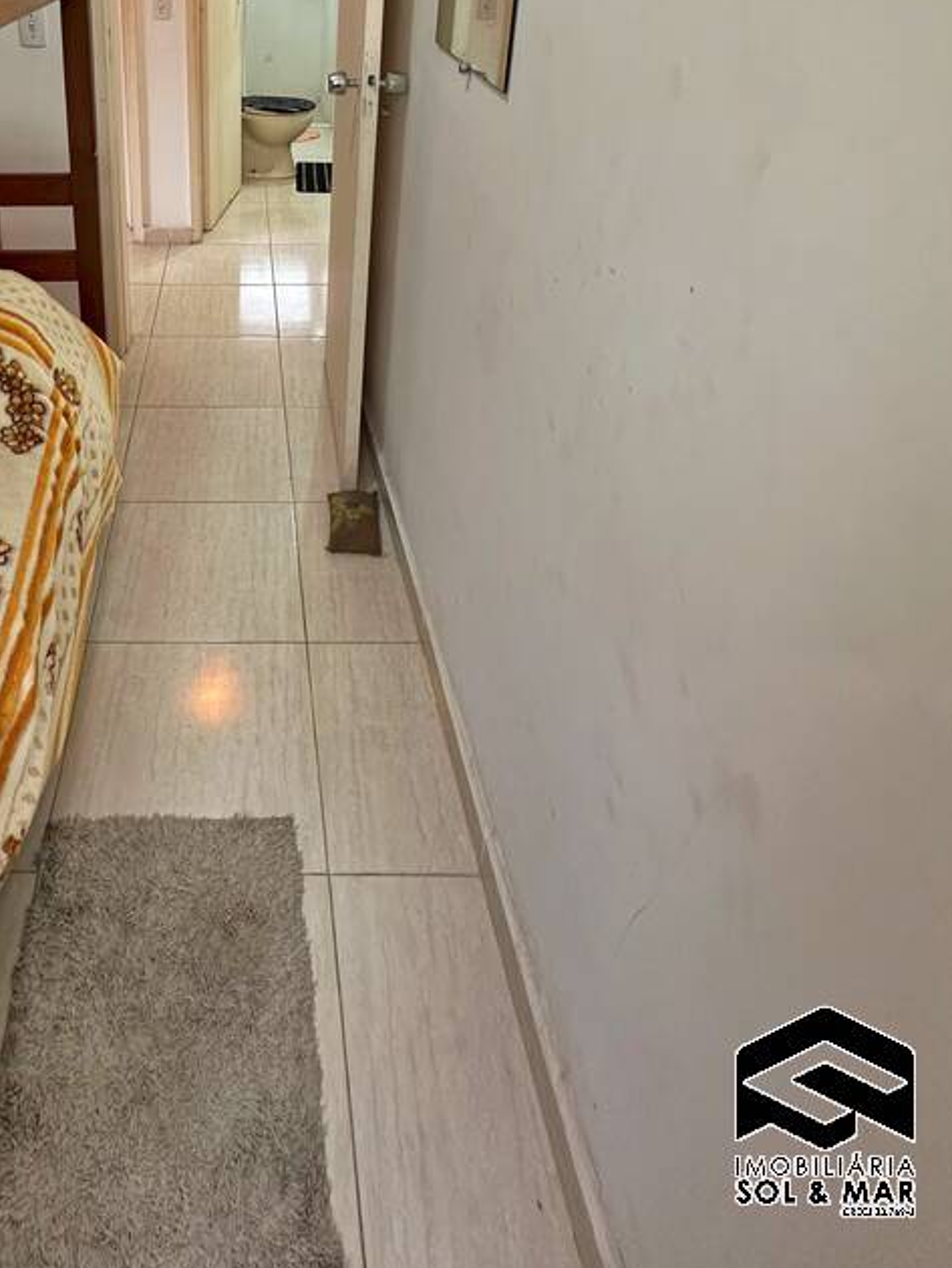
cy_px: 209
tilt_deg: -18.0
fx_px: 879
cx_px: 233
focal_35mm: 24
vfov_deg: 63.7
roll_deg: -0.7
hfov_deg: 54.1
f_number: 2.2
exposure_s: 1/60
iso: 160
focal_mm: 2.22
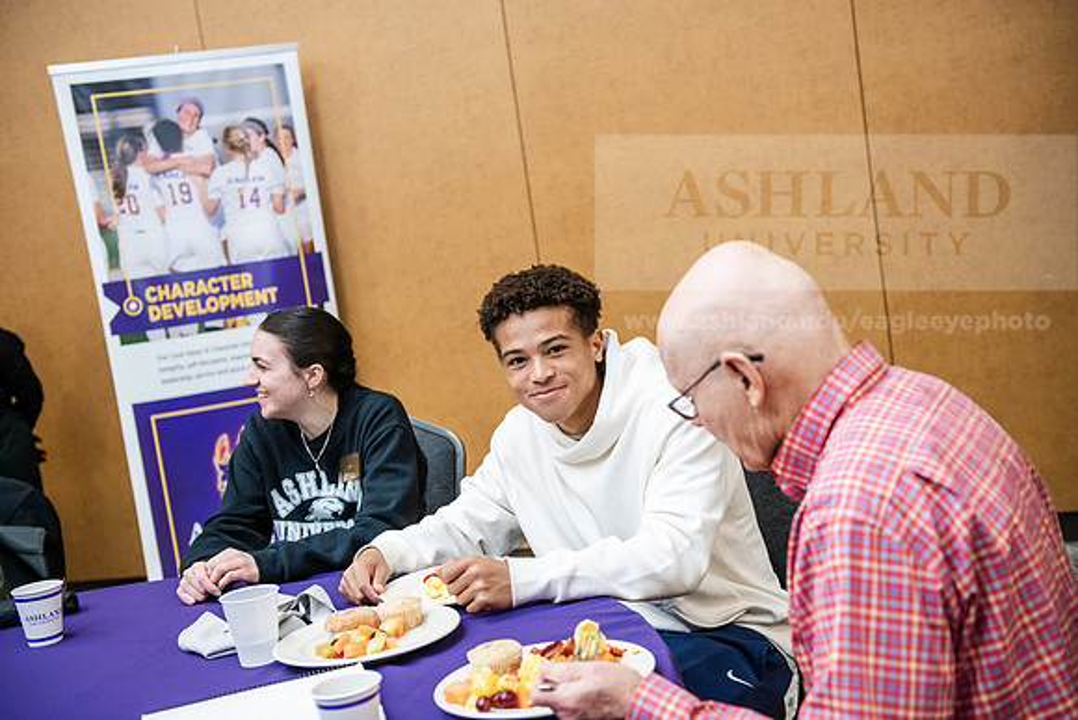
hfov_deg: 41.1
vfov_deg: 28.1
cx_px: 539
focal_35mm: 48
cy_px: 360
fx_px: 1438
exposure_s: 1/160
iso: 2000
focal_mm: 48
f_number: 3.2
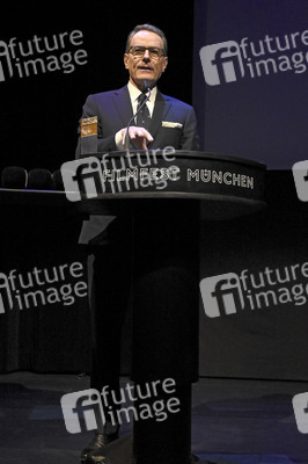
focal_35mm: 45
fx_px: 578
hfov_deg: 29.8
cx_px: 154
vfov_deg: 43.6
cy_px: 232
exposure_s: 1/160
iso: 3200
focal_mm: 30
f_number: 6.3
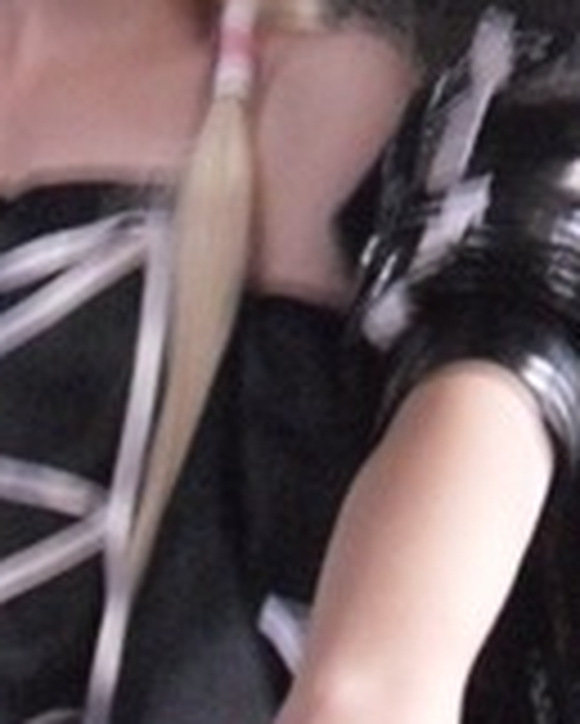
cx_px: 571
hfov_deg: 8.8
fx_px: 3751
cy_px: 711
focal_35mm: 175
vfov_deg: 10.9
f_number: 3.5
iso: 800
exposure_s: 1/14
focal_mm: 6.3
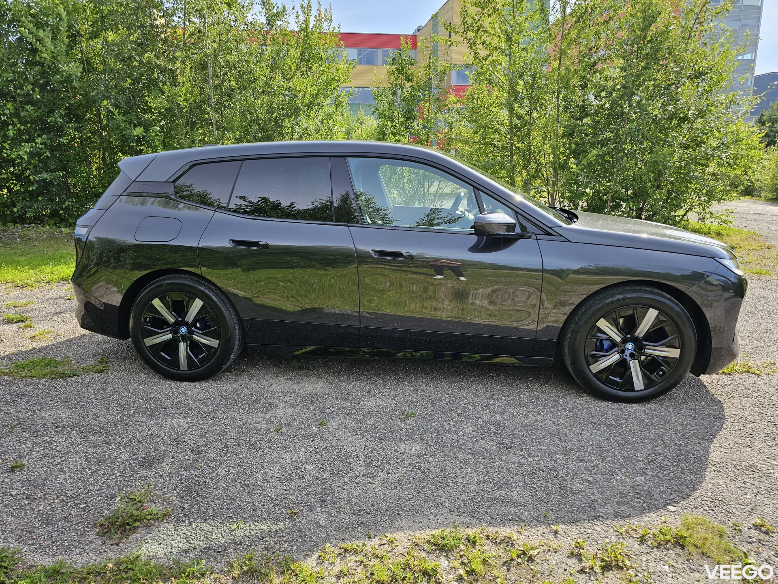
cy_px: 292
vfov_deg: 58.9
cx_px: 389
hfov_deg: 73.9
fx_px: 517
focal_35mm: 23
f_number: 1.7
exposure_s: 1/258
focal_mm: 6.3
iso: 10
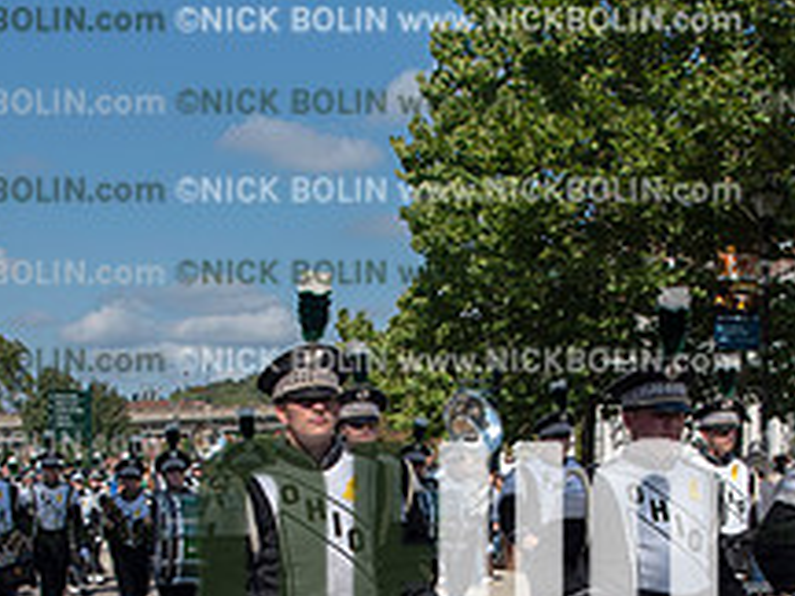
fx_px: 1424
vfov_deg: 22.6
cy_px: 616
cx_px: 456
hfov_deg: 31.1
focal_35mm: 62
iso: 400
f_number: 5
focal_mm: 24
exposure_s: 1/4000
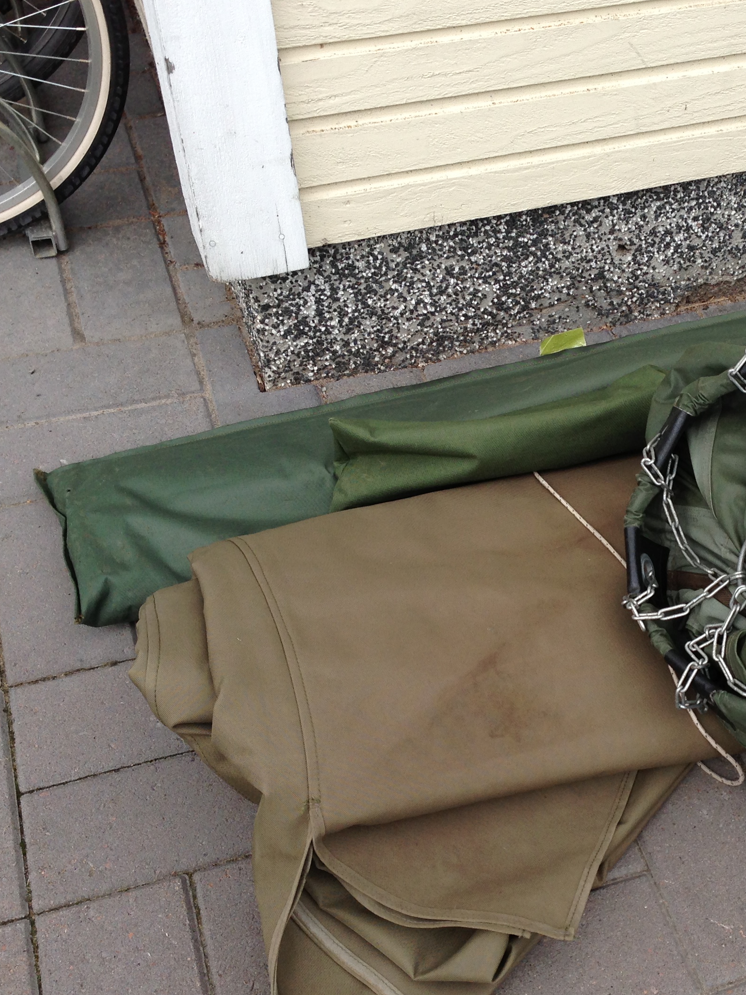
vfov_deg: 37.5
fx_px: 1465
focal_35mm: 51
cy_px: 521
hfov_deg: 27.8
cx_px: 620
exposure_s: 1/669
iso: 50
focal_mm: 4.13
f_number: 2.4
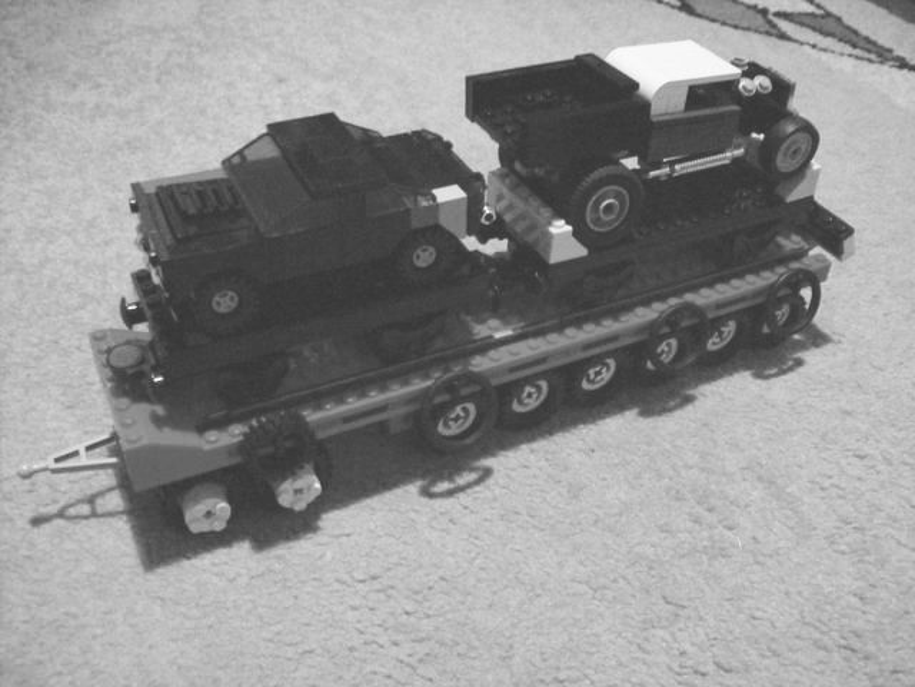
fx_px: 952
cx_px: 458
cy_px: 344
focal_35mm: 36
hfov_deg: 51.4
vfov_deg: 39.7
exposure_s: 1/4
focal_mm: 6
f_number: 2.7
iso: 200
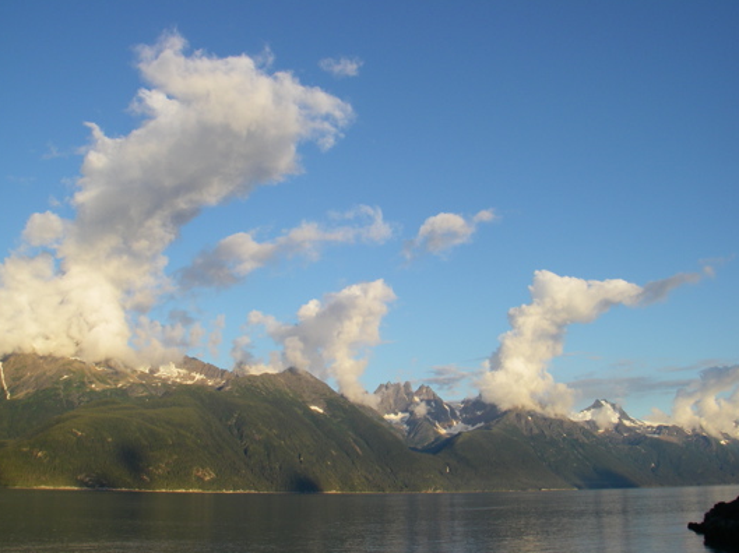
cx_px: 371
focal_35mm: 40
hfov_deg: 46.8
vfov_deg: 35.9
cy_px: 284
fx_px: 853
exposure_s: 1/125
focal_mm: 6.3
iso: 64
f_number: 6.6
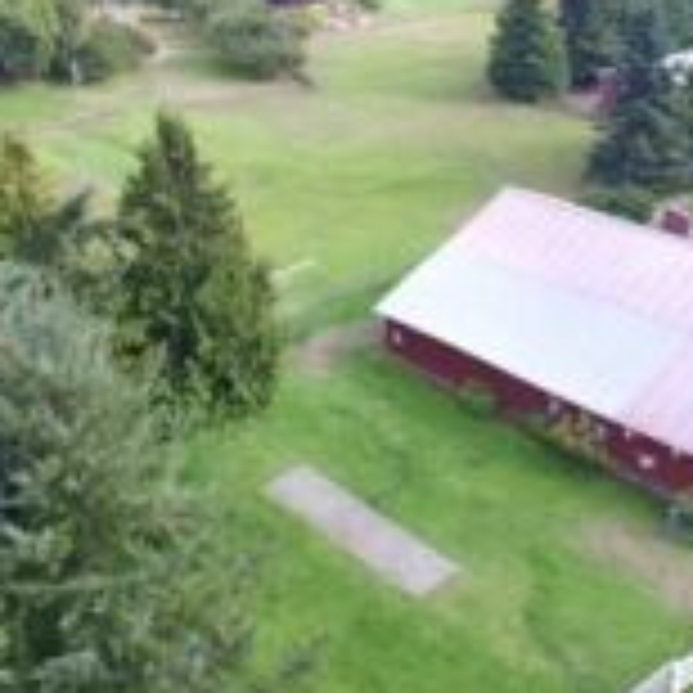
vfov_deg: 35.7
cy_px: 148
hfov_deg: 36.8
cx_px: 364
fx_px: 1042
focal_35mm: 46
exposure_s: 1/204
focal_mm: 3.61
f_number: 2.8
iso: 100
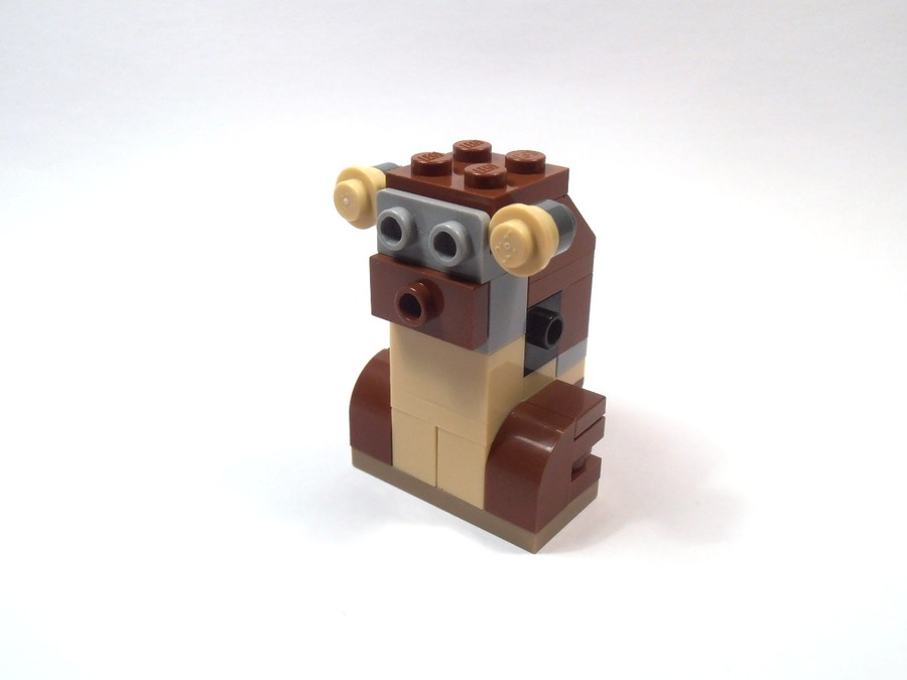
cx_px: 454
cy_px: 340
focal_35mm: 37
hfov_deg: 50.1
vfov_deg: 38.7
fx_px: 969
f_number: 3.9
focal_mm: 6.61
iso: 80
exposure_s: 1/100
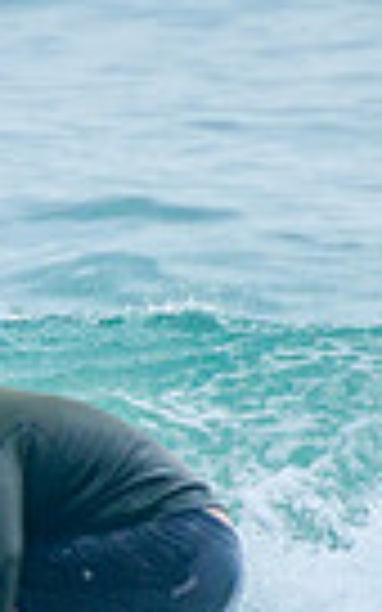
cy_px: 676
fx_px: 39844
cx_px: -184
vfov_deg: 0.9
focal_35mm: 2392
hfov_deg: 0.5
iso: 500
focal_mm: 400
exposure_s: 1/2000
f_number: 9
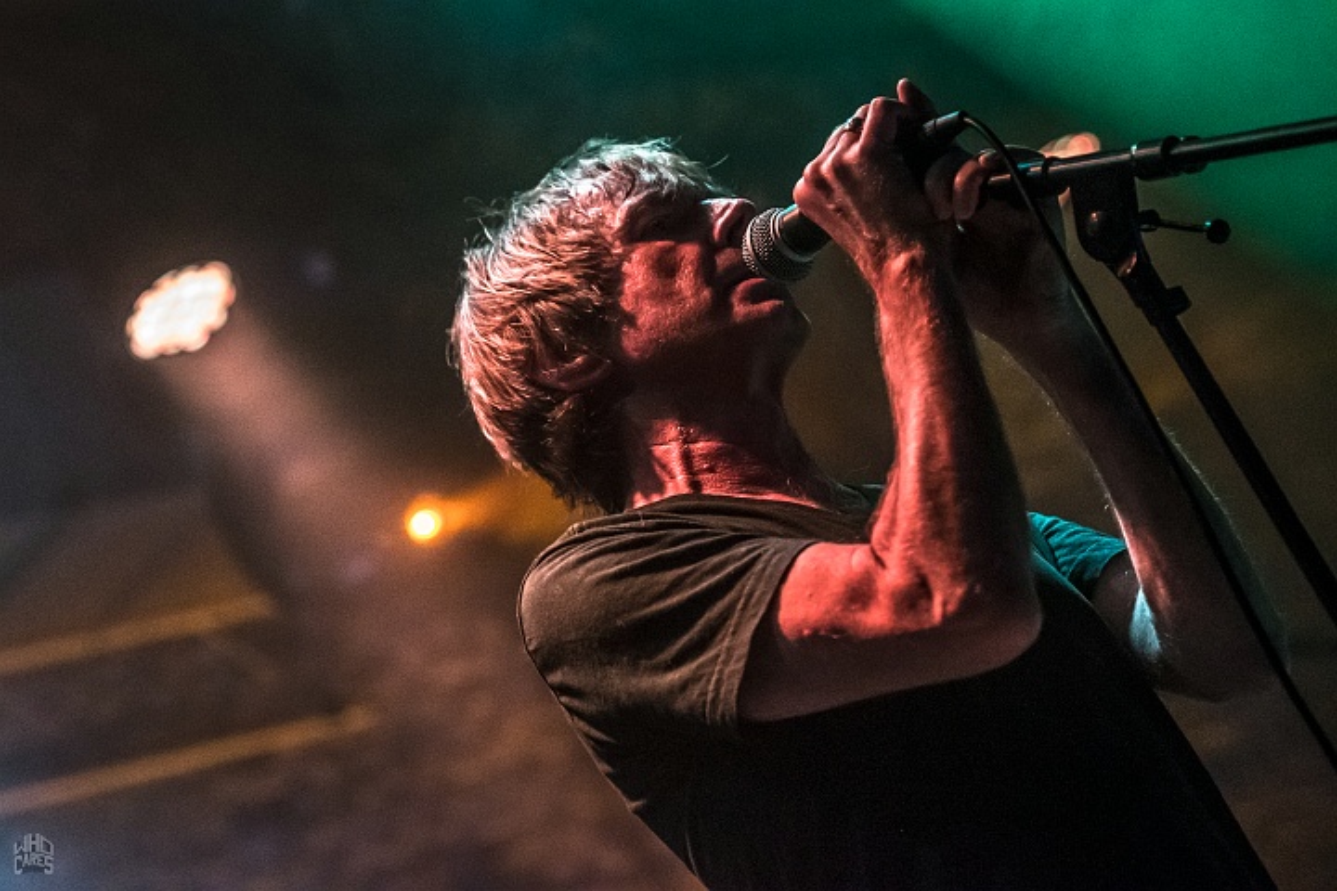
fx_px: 4791
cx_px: 668
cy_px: 446
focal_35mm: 129
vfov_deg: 10.6
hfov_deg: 15.9
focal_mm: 86
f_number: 2.8
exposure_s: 1/80
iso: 4000
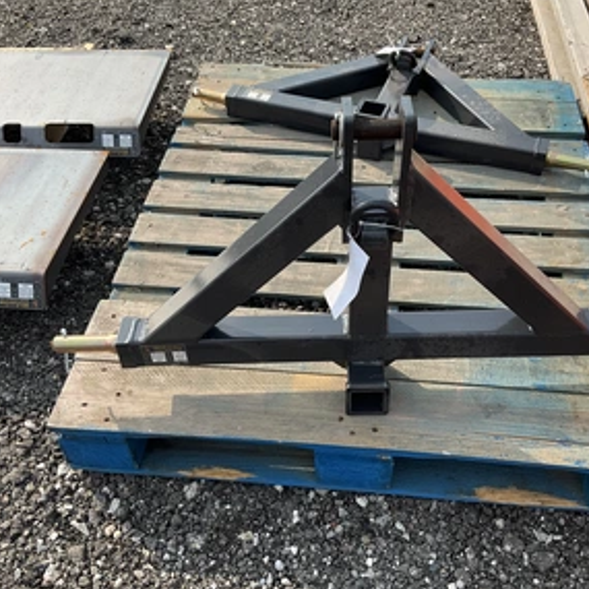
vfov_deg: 46.0
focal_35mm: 36
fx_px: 693
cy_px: 287
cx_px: 331
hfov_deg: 46.0
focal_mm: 3
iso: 25
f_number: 1.8
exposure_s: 1/978
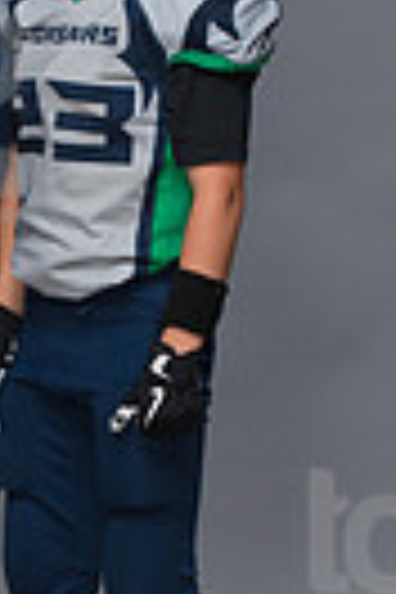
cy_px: 104
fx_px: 4504
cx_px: -81
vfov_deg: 7.5
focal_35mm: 273
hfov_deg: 5.0
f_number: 6.3
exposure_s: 1/250
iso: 320
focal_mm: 80
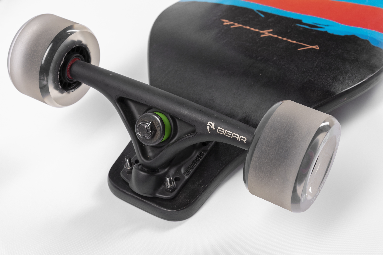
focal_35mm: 65
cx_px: 192
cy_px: 128
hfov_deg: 30.9
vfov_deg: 20.9
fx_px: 692
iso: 100
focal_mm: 65
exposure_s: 1/125
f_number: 11
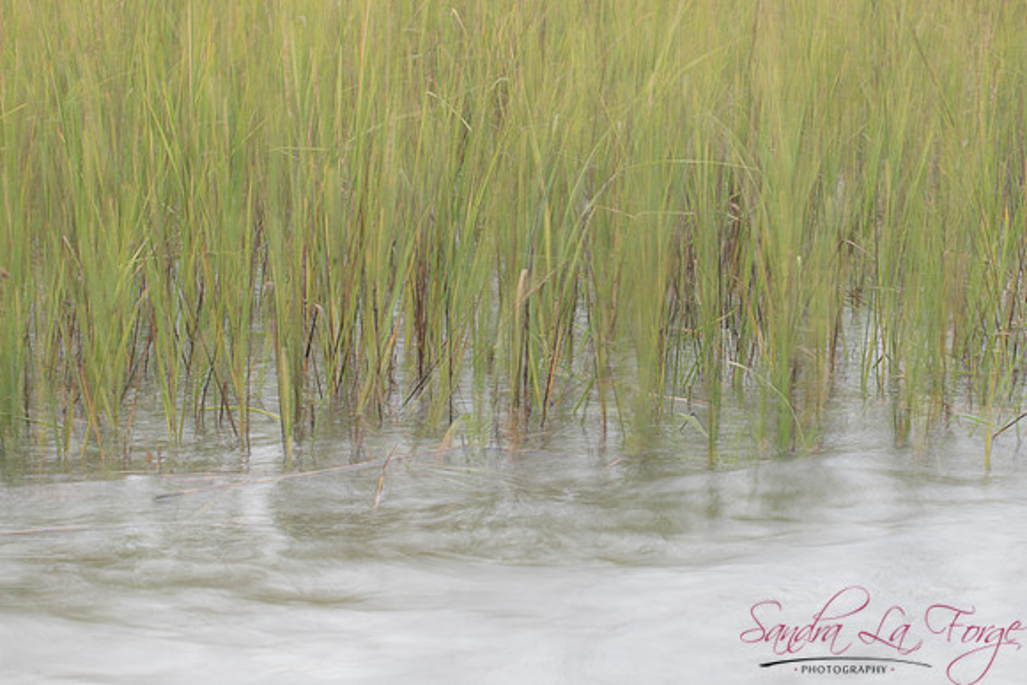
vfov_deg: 8.8
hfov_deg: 13.1
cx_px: 655
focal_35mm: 156
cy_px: 374
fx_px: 4452
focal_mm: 102
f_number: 11
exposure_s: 1/4
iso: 31
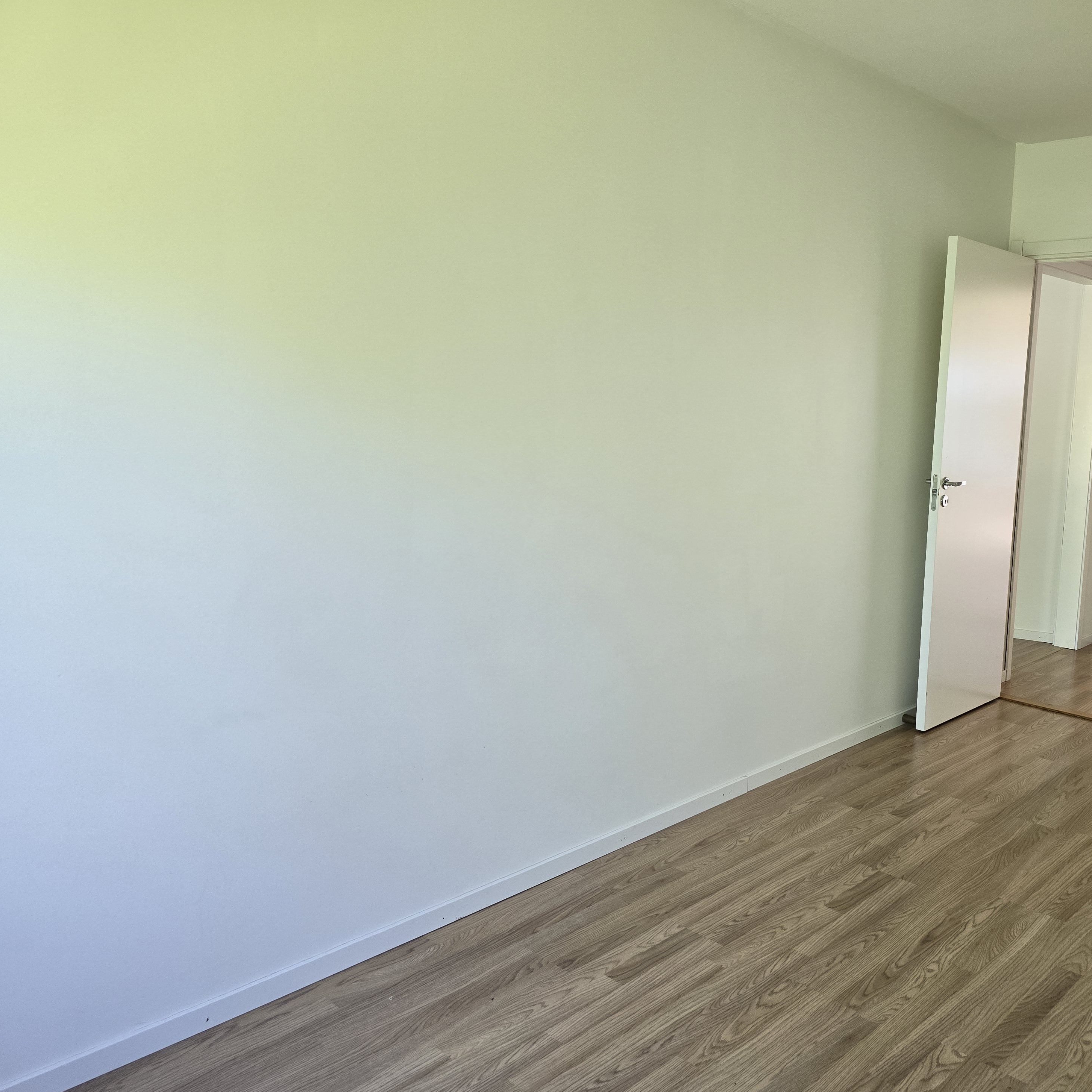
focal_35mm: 28
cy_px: 548
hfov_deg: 55.9
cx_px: 738
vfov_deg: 57.3
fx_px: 999
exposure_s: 1/180
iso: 200
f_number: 1.7
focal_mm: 6.3
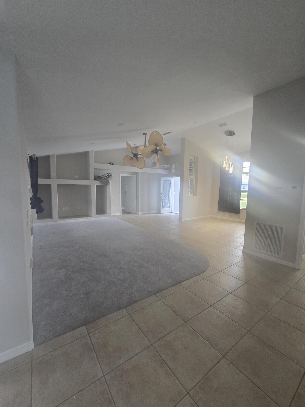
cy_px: 204
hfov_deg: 89.9
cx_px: 152
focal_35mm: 13
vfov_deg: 106.2
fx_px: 153
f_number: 2.2
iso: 320
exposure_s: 1/60
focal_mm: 2.2
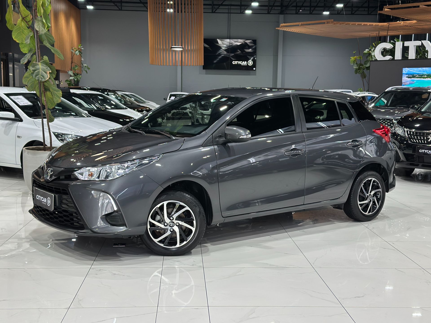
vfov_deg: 30.3
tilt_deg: -6.8
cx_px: 216
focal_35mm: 48
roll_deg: -1.1
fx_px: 598
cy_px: 162
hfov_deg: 39.7
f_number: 1.78
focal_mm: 6.86
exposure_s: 1/120
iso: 200
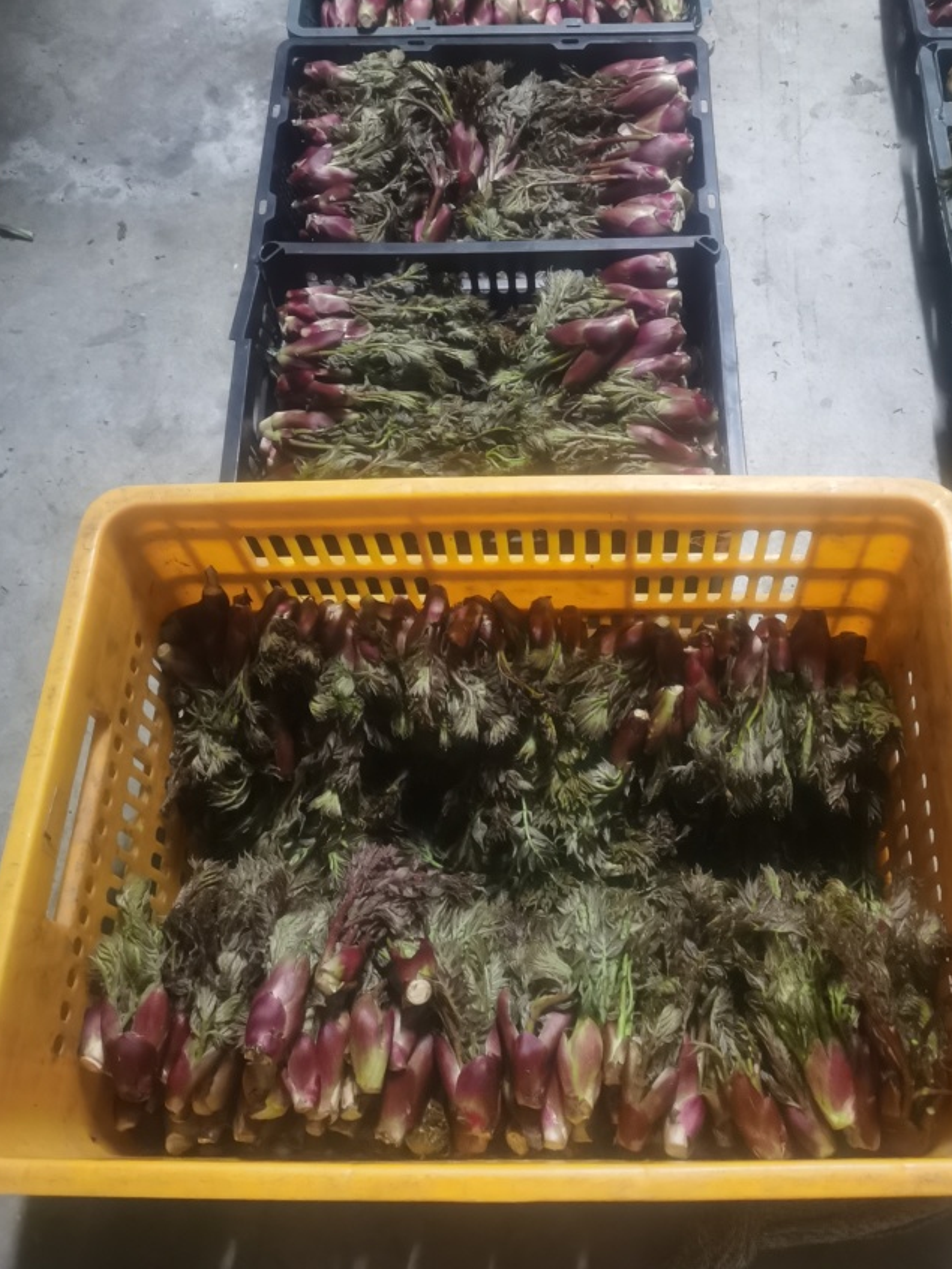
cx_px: 582
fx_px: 1247
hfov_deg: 41.5
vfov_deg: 53.4
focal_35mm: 34
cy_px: 486
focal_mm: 5.58
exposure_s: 1/20
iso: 640
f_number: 1.8
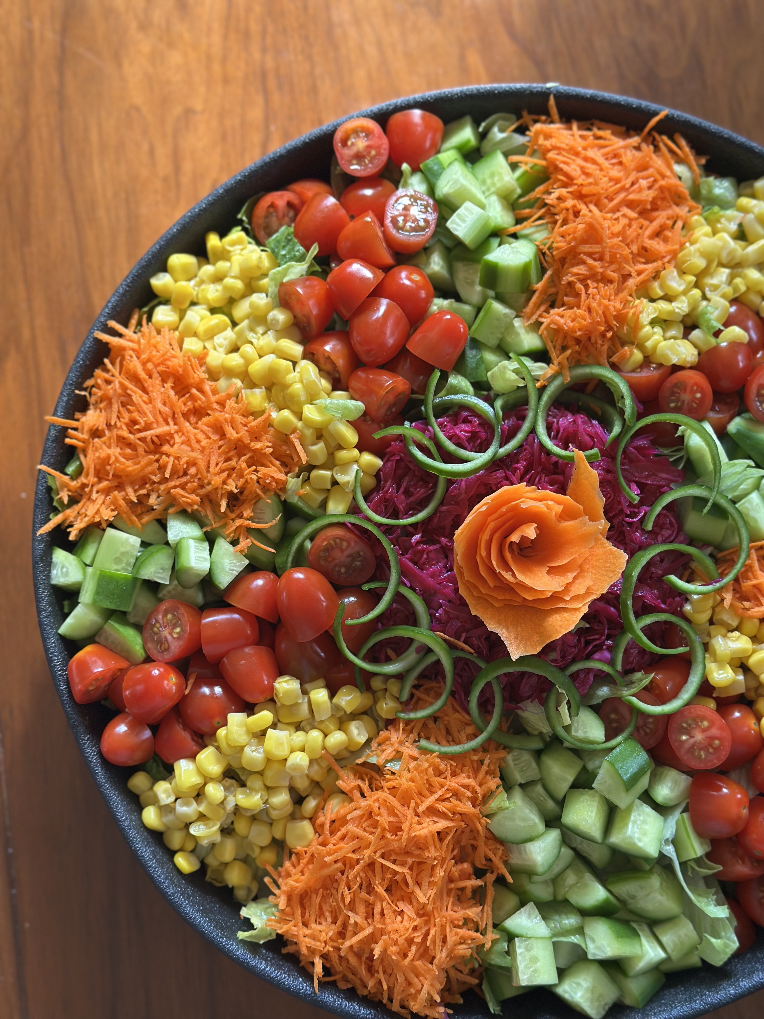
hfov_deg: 30.3
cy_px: 510
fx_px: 1413
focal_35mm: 48
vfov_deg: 39.7
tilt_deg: -85.0
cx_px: 382
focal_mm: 6.86
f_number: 1.78
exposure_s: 1/117
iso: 125
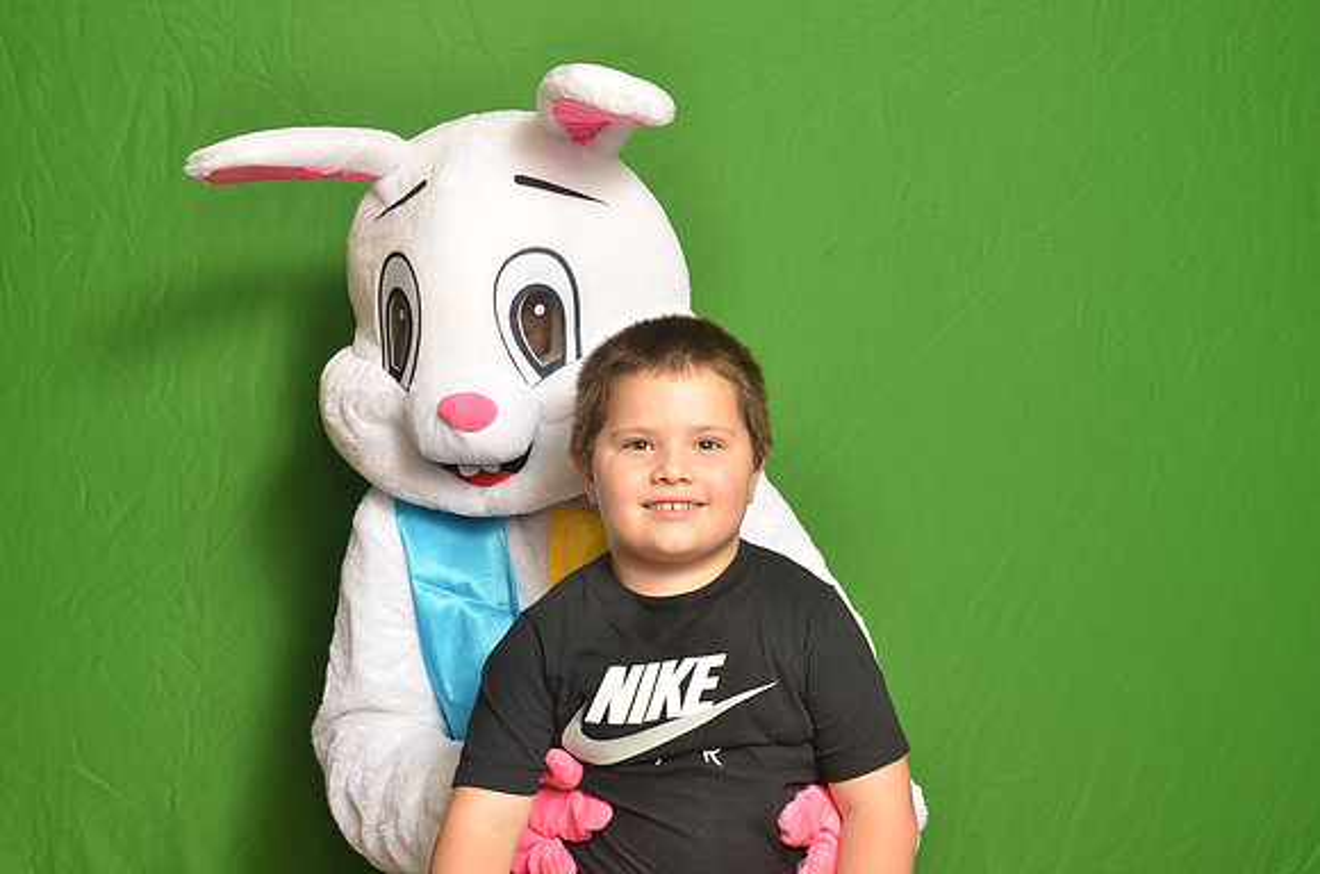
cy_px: 437
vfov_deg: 23.7
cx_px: 660
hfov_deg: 35.1
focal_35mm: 57
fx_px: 2085
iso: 200
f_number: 6.3
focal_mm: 38
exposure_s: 1/60
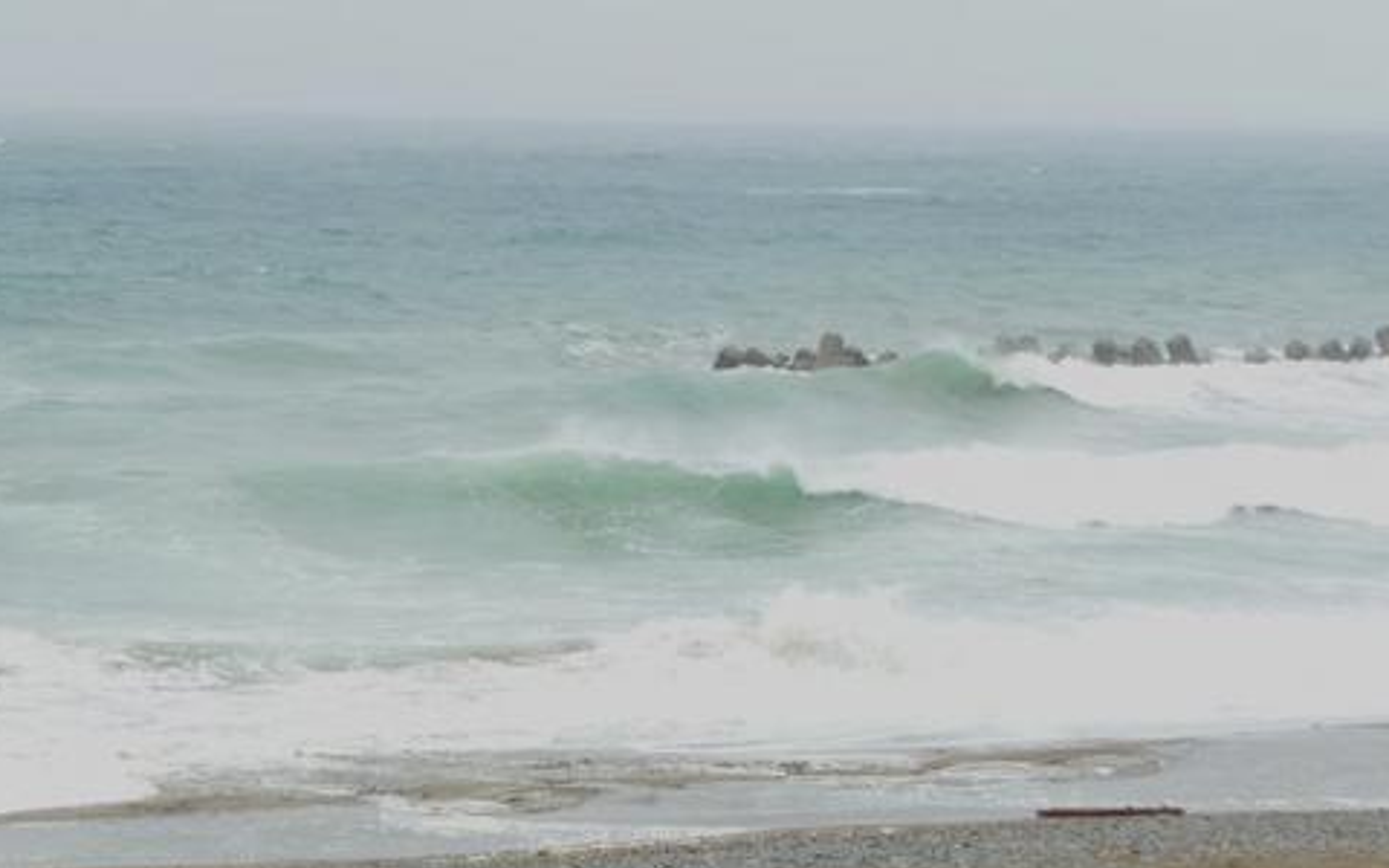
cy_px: 454
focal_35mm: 171
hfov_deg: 12.2
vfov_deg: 7.7
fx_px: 6473
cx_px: 684
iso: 100
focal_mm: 24.1
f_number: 4.8
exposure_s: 1/125
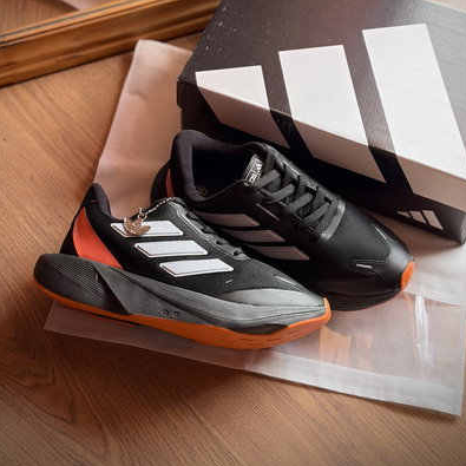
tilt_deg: -56.3
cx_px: 234
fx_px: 944
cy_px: 162
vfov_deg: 27.6
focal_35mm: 62
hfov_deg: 27.7
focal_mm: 5.96
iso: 100
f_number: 1.6
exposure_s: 1/75
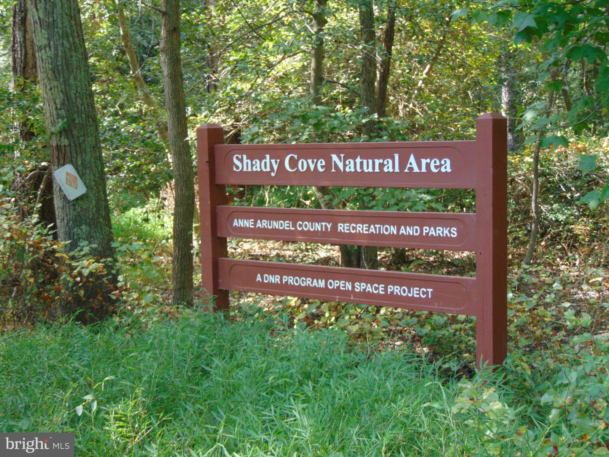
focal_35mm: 60
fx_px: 1056
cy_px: 228
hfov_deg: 32.2
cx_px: 304
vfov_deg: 24.4
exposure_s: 1/125
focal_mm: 10.8
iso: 200
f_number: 3.6
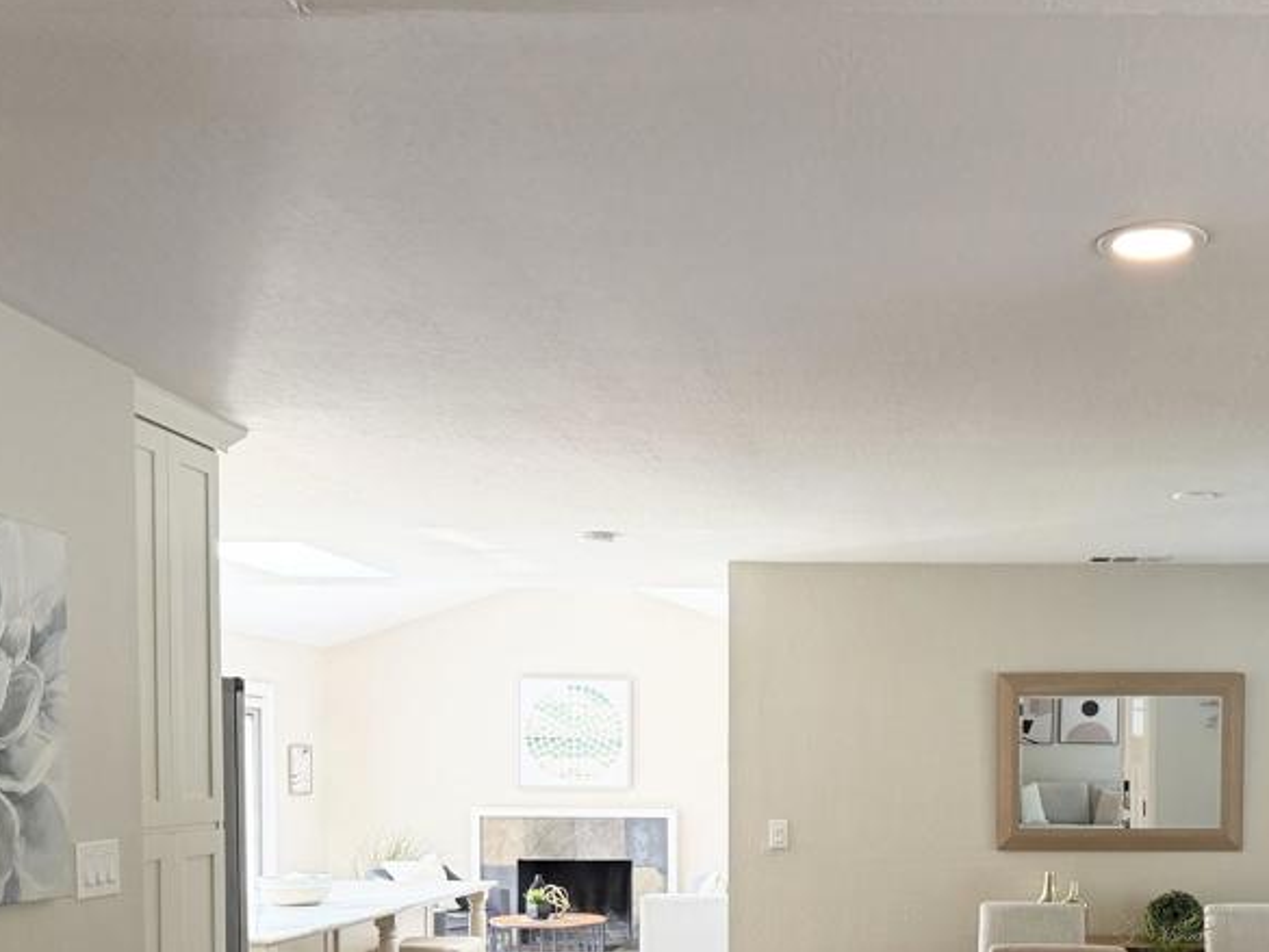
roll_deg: -0.3
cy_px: 820
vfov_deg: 32.9
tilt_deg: -2.1
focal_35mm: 42
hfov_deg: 43.6
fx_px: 1540
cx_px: 922
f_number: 1.78
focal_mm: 6.76
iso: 200
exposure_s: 1/120
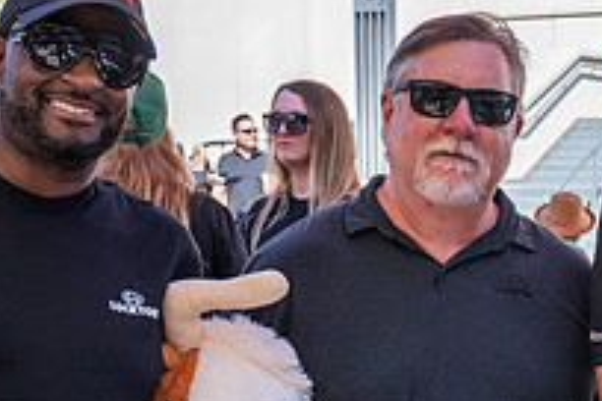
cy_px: 329
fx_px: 1471
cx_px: 549
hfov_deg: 22.5
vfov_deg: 15.4
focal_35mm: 88
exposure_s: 1/200
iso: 160
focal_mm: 31
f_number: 5.6
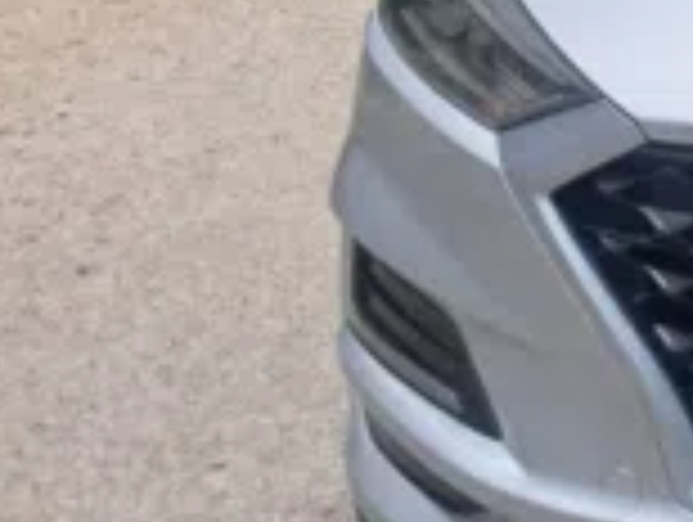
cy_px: -189
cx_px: 1264
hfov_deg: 15.5
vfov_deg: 13.2
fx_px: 2165
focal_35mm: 108
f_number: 1.8
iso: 20
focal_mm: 3.98
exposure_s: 1/1592
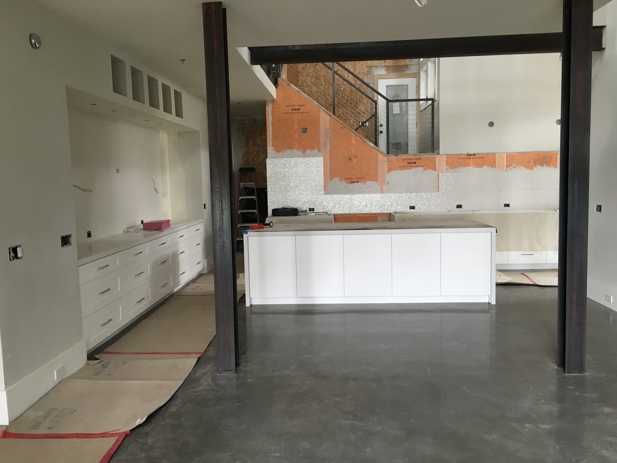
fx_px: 517
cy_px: 232
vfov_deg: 48.2
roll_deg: +1.6
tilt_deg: -3.3
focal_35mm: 29
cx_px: 308
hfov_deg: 61.7
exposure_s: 1/30
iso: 64
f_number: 2.2
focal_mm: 4.15
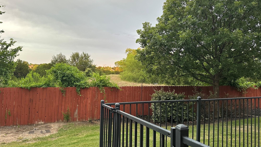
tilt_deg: +2.0
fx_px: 187
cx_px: 128
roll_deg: -1.7
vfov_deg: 42.8
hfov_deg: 69.8
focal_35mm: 27
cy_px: 66
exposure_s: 1/121
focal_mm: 6.86
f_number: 1.78
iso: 125
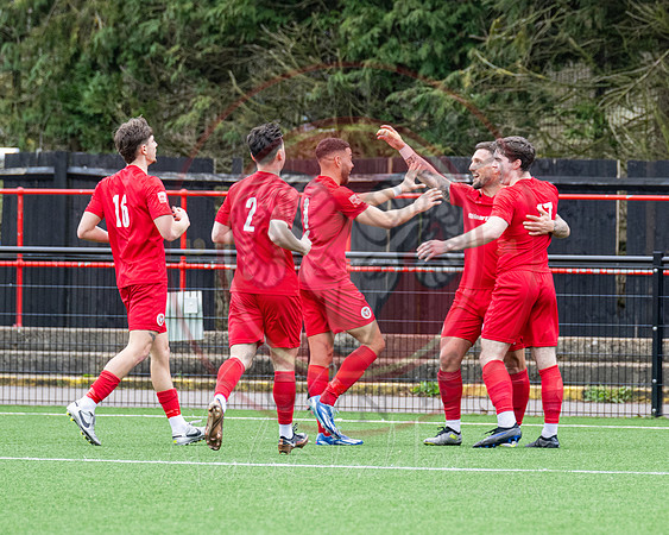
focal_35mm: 430
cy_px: 216
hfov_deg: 4.5
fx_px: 8517
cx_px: 426
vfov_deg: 3.6
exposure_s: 1/640
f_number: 4
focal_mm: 200
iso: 800
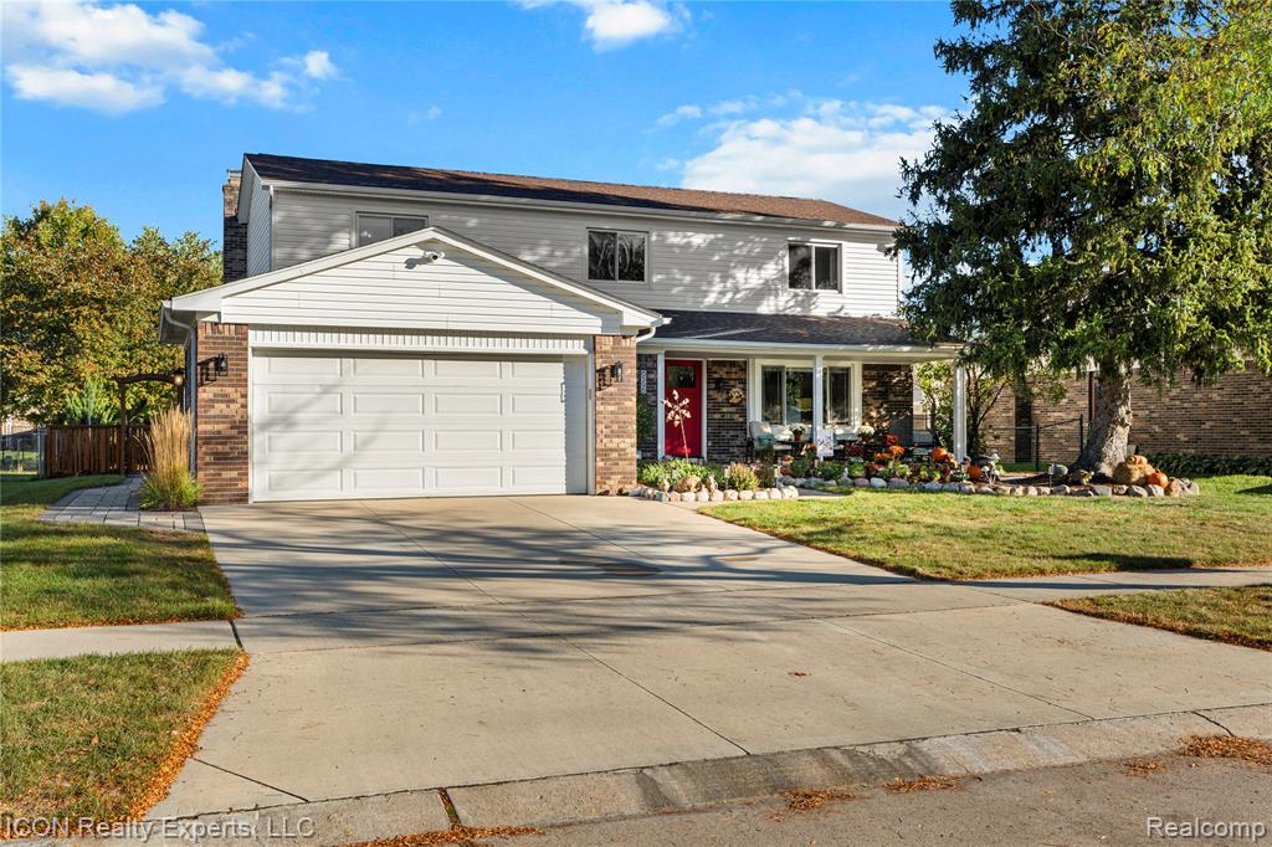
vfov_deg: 38.9
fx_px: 1201
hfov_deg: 55.8
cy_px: 424
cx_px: 636
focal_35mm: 34
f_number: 8
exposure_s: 1/60
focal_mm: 34
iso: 100
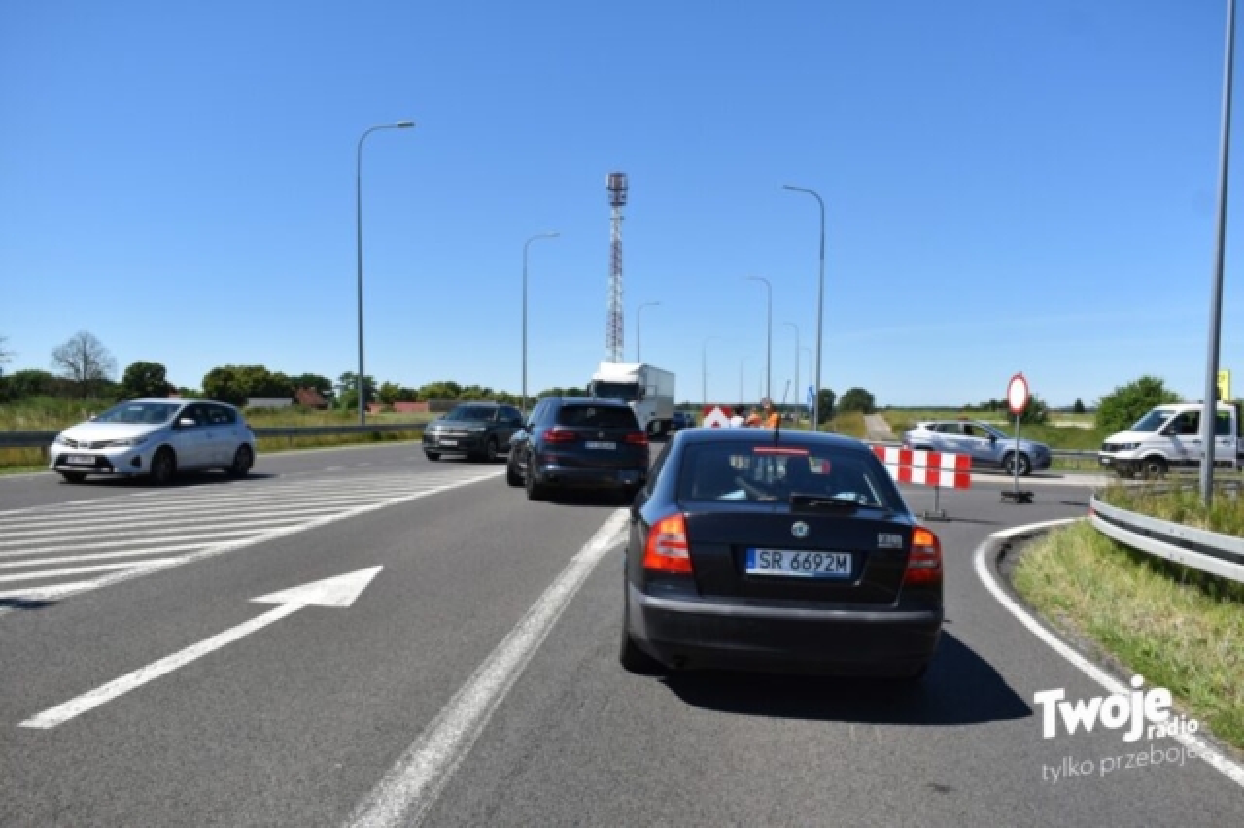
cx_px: 622
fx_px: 1036
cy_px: 414
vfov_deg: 43.6
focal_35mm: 30
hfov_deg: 62.0
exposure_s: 1/1600
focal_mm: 20
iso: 400
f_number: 7.1
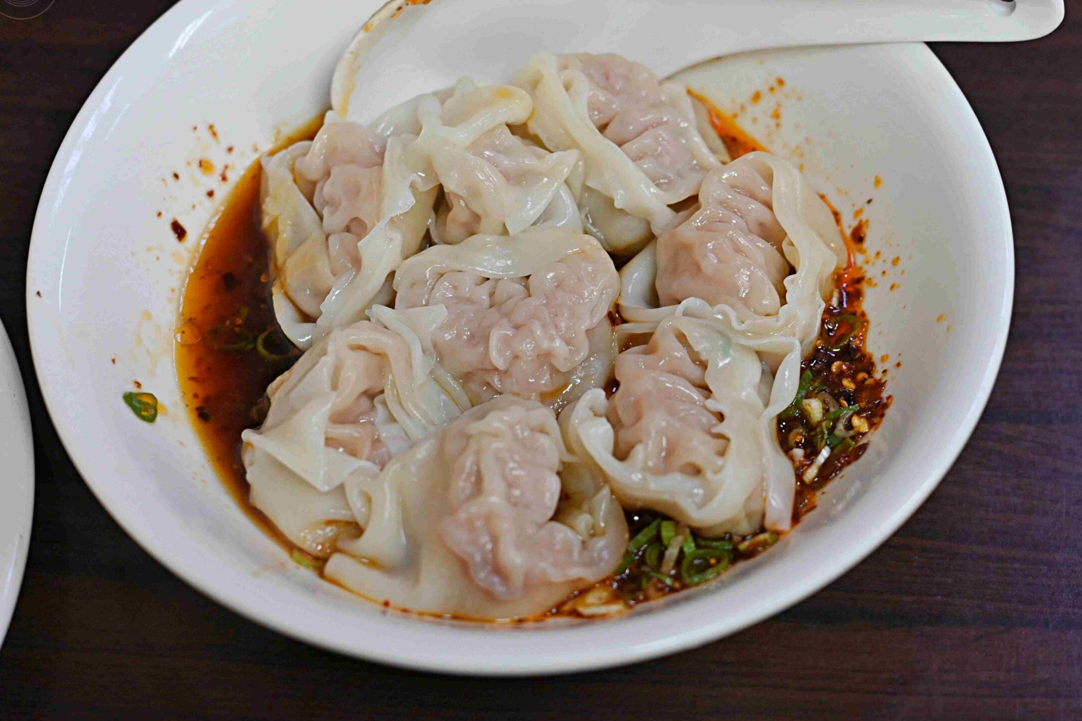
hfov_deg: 22.9
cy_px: 316
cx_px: 560
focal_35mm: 89
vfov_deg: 15.4
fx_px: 2675
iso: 500
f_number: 3.2
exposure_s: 1/200
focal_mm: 50
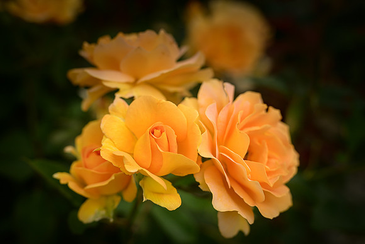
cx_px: 150
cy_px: 122
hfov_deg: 38.2
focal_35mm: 52
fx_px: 526
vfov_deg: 26.1
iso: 200
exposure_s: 1/2000
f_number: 4
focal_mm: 44
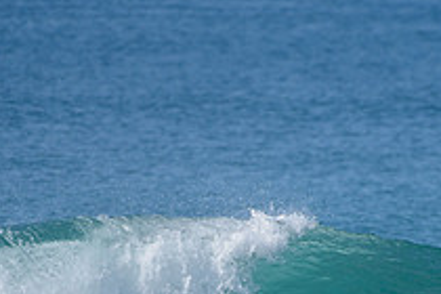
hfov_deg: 1.5
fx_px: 16879
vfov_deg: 1.0
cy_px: 385
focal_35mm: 1378
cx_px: 267
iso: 160
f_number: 5.6
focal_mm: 500
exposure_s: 1/2000
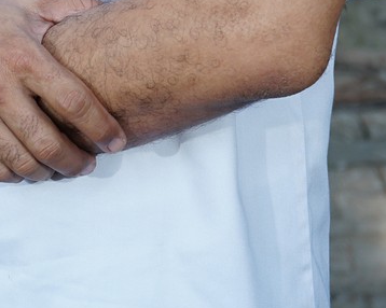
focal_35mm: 236
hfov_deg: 8.1
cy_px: -308
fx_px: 2695
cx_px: -30
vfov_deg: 6.4
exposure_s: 1/160
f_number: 6.3
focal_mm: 60
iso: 160
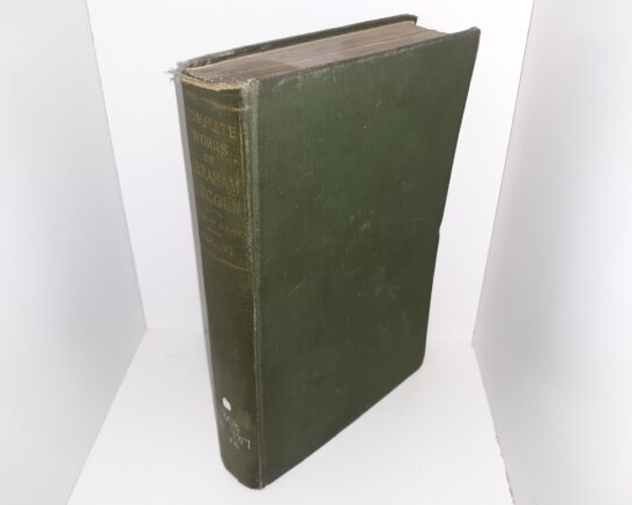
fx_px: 561
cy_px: 252
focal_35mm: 30
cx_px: 321
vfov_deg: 48.5
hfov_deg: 58.8
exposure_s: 1/120
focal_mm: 3.7
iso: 64
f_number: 1.7
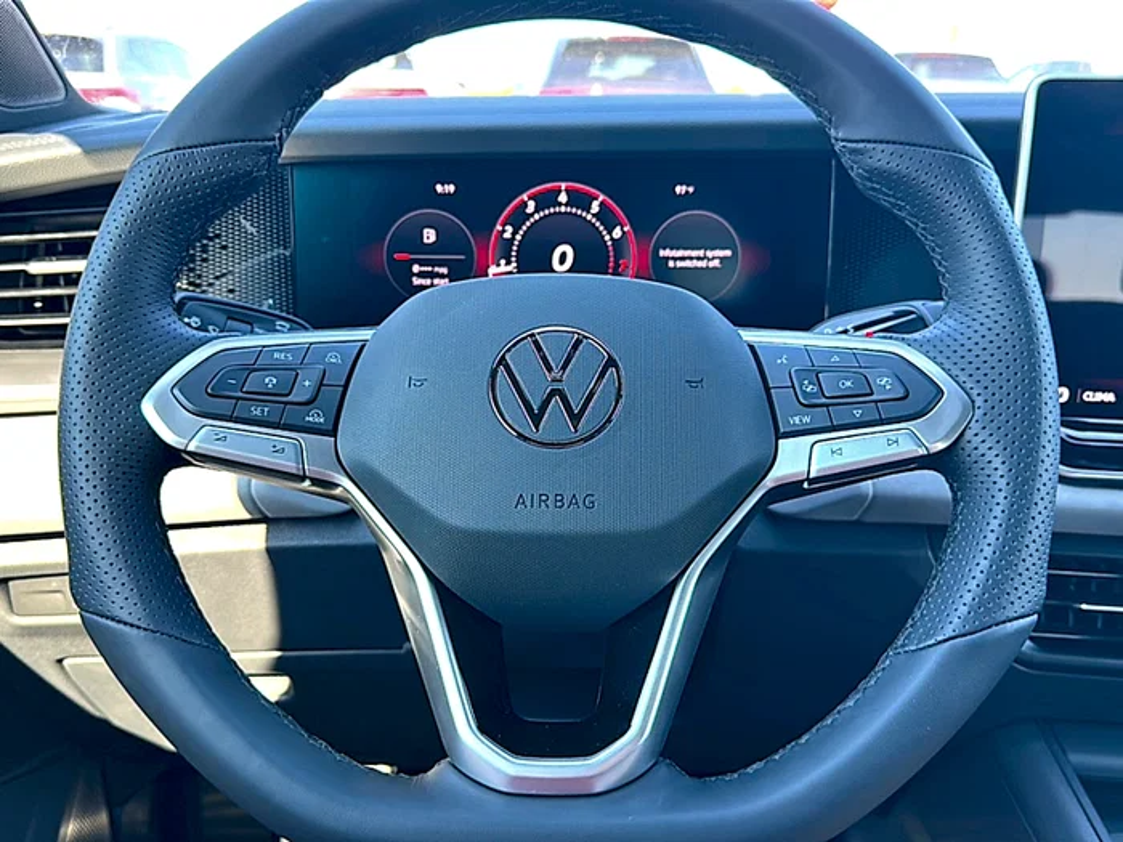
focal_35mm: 25
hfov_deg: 69.4
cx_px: 562
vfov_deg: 54.9
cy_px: 421
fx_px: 811
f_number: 1.78
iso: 100
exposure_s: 1/162
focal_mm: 6.86
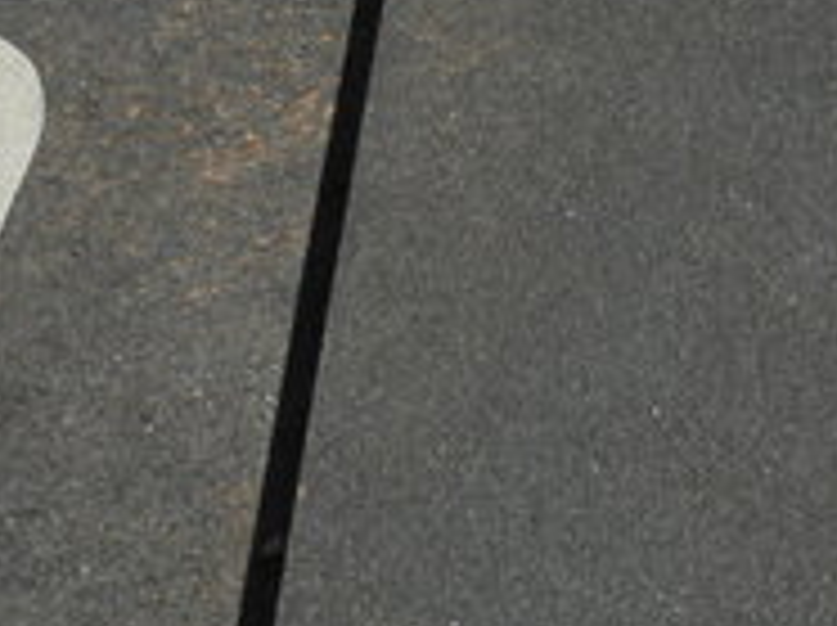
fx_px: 2705
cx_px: 1040
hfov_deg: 16.7
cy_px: 707
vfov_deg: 12.9
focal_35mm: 112
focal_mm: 4.6
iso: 64
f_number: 5.6
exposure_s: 1/160
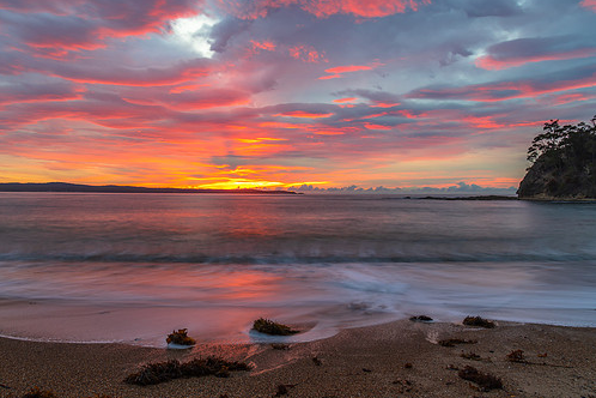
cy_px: 188
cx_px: 250
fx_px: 480
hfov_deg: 63.3
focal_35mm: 29
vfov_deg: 44.9
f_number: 9
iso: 100
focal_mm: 24
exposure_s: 3
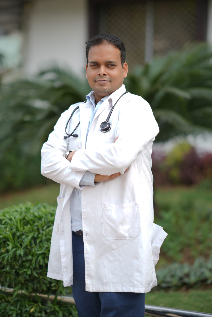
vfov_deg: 23.9
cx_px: 106
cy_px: 158
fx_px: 751
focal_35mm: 85
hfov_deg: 16.1
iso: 64
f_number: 1.4
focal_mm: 85
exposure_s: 1/1000
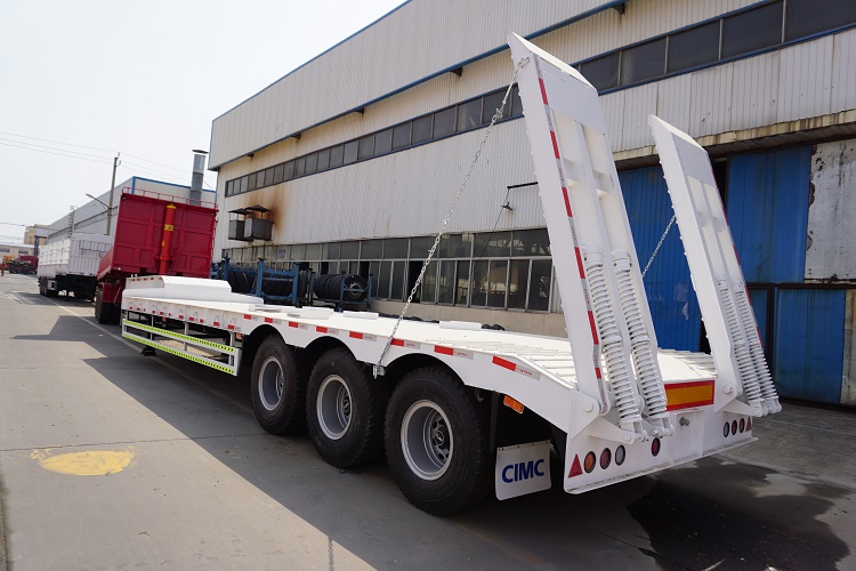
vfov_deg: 53.1
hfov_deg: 73.7
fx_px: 571
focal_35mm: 24
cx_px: 428
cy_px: 286
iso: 100
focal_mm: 16
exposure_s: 1/640
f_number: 5
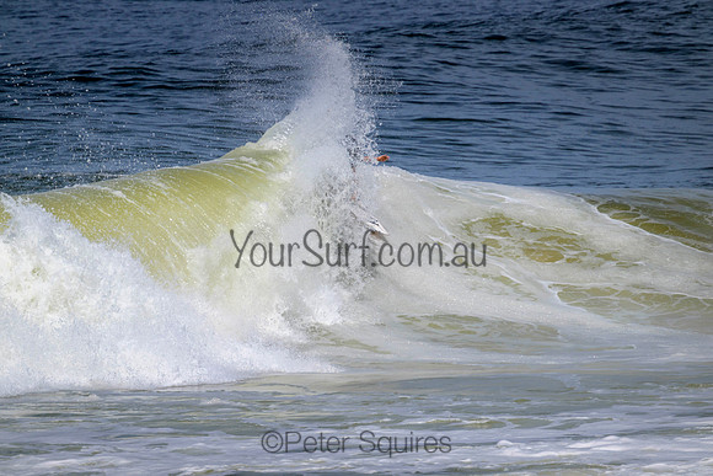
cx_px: 356
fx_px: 15847
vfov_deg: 1.7
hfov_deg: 2.6
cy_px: 238
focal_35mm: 800
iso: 360
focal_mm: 800
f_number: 11
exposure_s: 1/2000
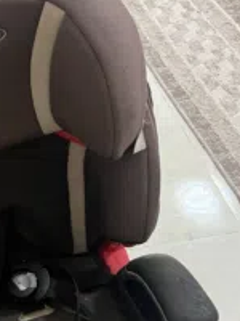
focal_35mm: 52
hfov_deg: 26.6
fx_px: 481
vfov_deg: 36.3
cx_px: 5
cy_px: 226
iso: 400
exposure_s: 1/60
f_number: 1.5
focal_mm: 5.7
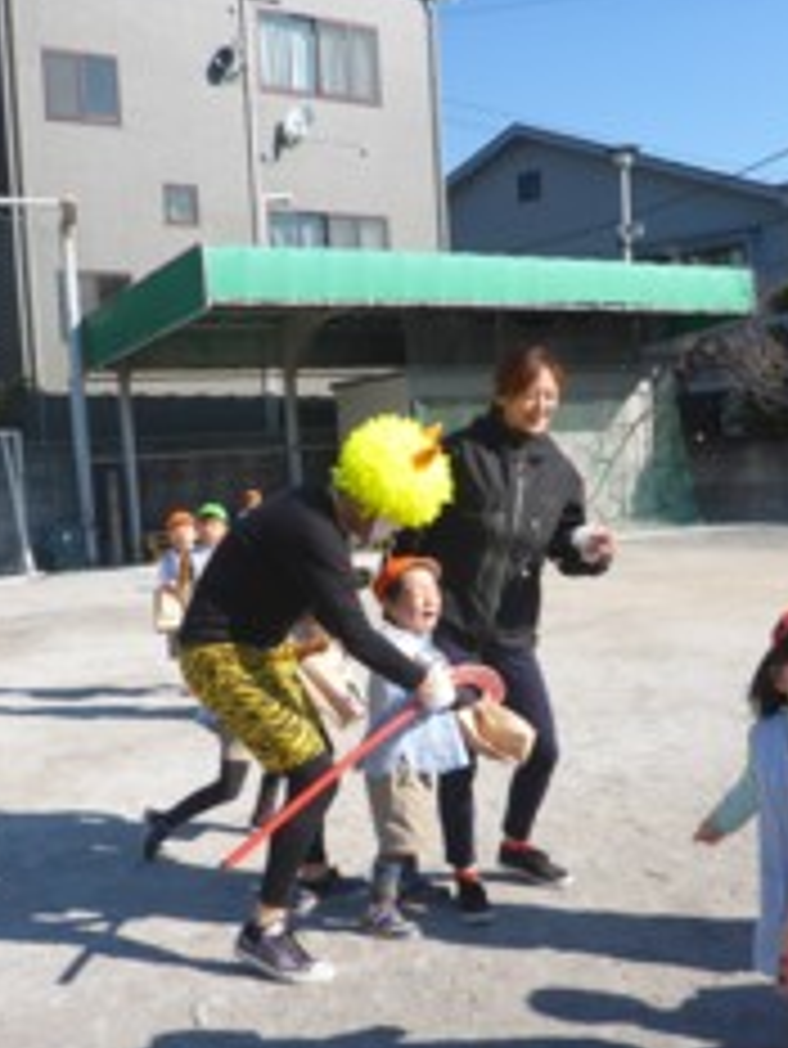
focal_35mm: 42
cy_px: 558
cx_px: 401
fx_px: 1274
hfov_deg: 34.4
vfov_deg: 44.7
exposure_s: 1/800
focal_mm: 4.9
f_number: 3.3
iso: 100
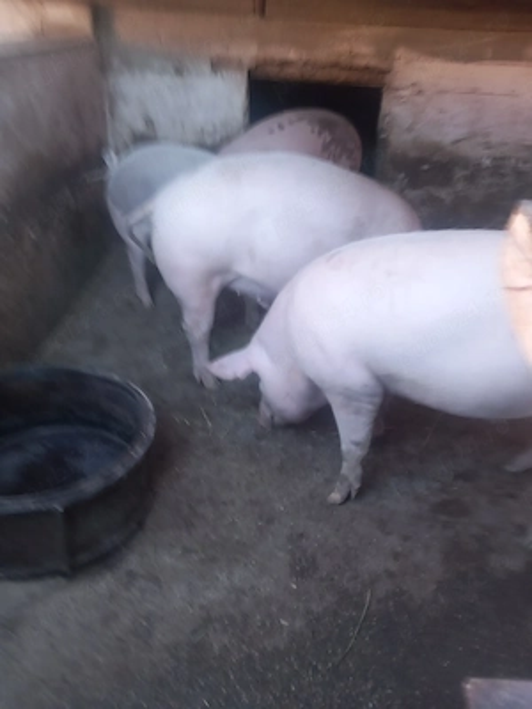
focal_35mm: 27
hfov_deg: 51.4
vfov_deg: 65.3
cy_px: 354
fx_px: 553
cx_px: 266
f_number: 1.8
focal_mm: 4
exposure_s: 1/50
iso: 125
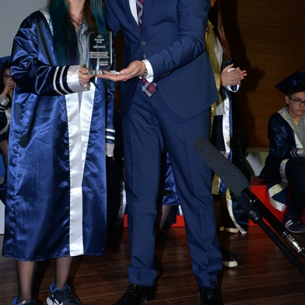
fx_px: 588
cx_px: 119
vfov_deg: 28.7
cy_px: 84
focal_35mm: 59
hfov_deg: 29.0
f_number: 5.6
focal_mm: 34
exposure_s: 1/125
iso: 250
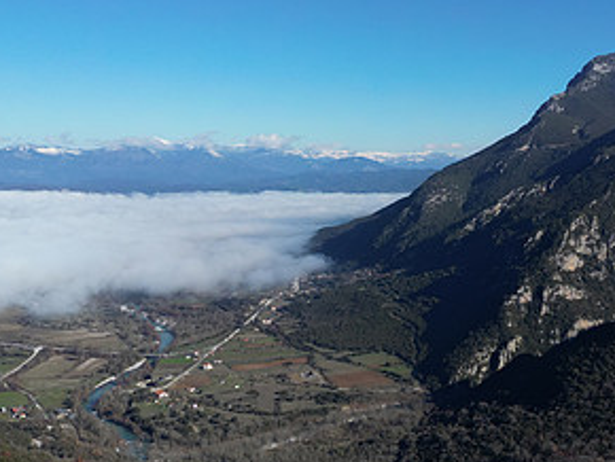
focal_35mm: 48
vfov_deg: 30.2
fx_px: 853
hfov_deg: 39.3
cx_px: 388
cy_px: 171
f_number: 1.7
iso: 120
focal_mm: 6.72
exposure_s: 1/3200
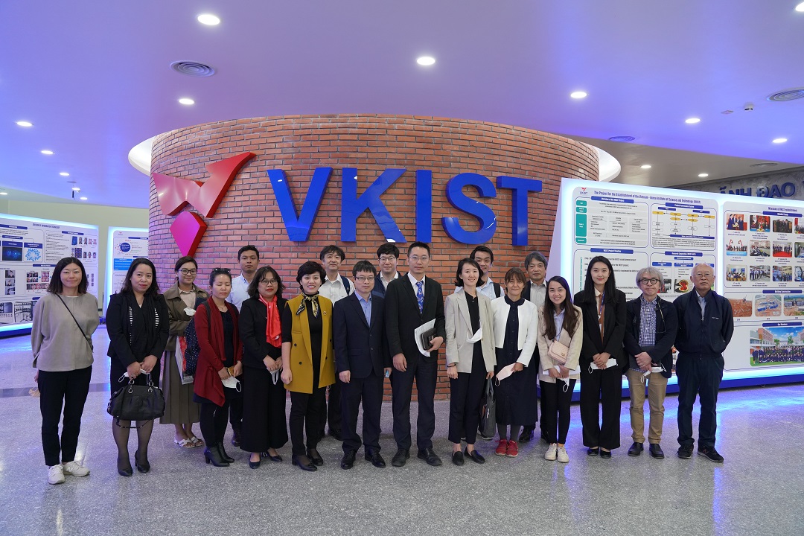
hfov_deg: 73.7
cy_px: 268
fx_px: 536
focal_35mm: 24
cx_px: 402
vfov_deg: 53.1
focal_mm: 24
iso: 1600
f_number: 4
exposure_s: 1/160
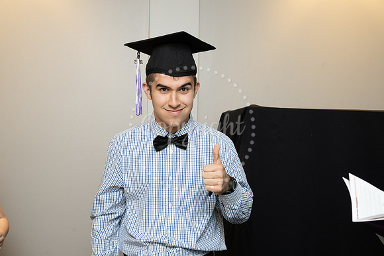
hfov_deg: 38.9
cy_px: 128
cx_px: 192
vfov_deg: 26.5
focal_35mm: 51
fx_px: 544
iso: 640
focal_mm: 51
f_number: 5.6
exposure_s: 1/80
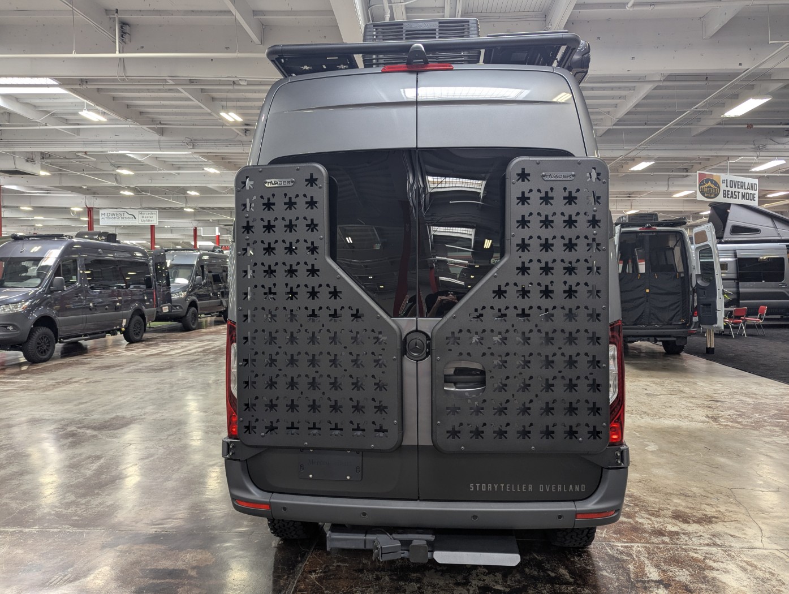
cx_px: 394
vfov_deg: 56.9
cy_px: 297
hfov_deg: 71.5
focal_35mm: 24
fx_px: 548
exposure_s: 1/60
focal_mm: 6.81
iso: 67
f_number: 1.85
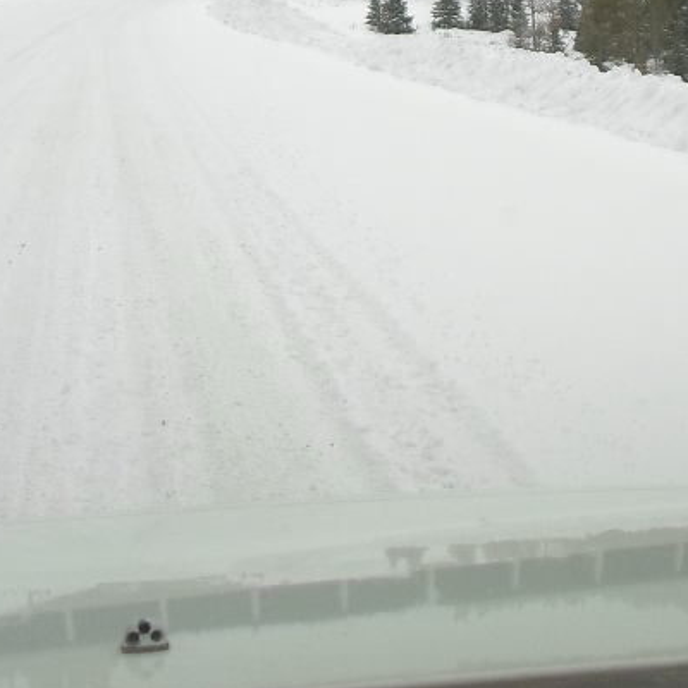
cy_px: 257
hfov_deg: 29.2
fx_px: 1304
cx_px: 493
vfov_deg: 29.4
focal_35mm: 58
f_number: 2.5
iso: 80
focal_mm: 4.5
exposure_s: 1/1000
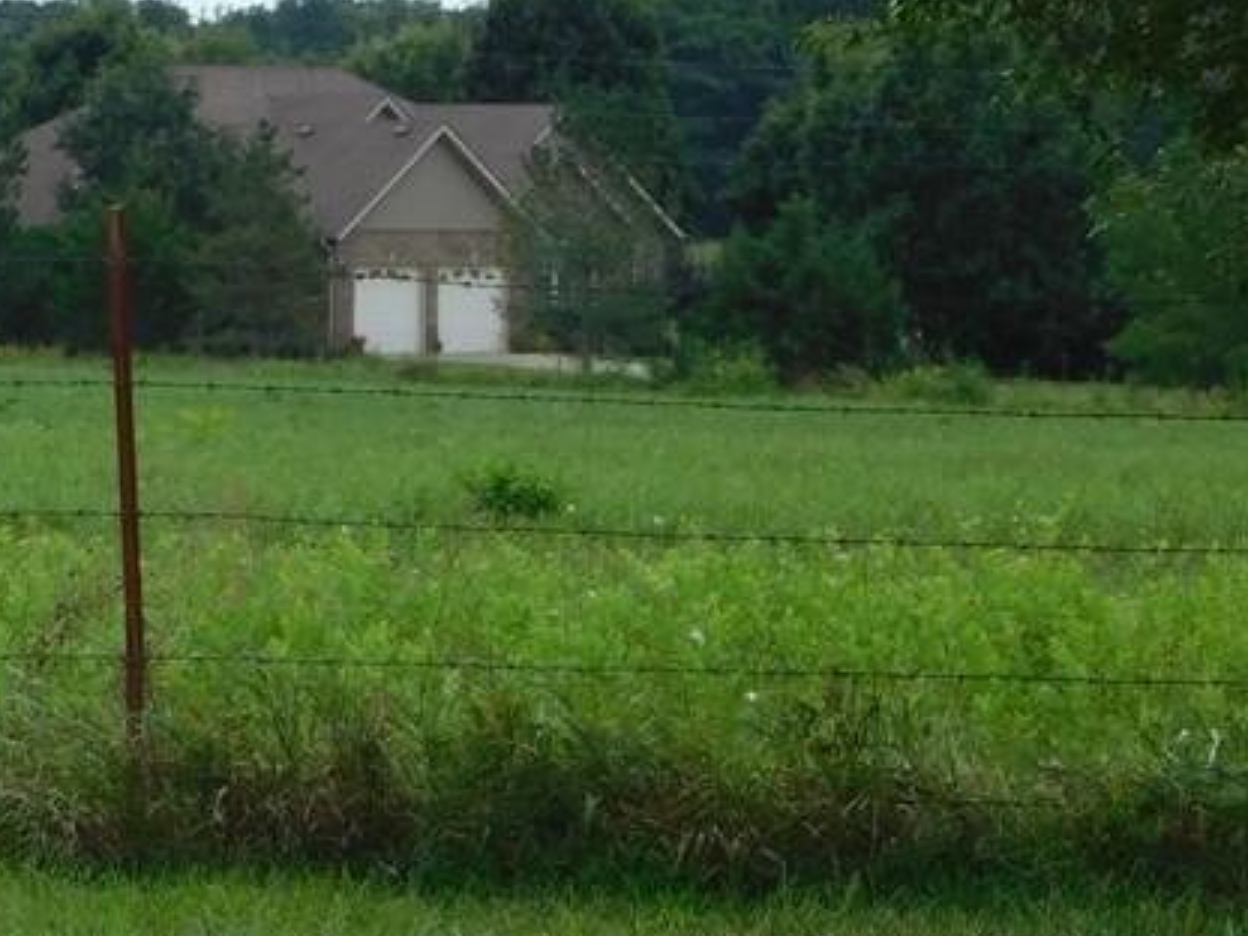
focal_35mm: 330
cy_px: 501
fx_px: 11897
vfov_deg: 4.5
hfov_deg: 6.0
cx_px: 6
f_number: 5
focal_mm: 23.7
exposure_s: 1/500
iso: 125
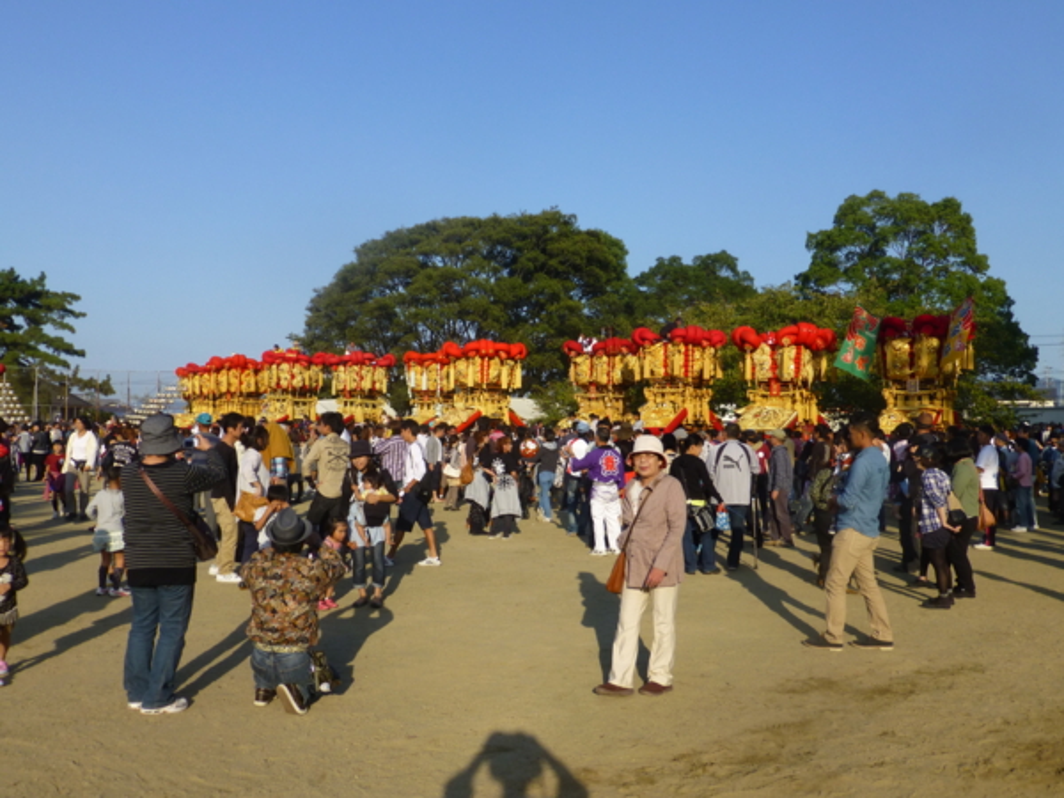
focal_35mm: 30
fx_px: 922
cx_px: 532
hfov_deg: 60.0
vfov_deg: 46.8
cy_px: 399
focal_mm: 5.4
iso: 100
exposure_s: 1/800
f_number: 4
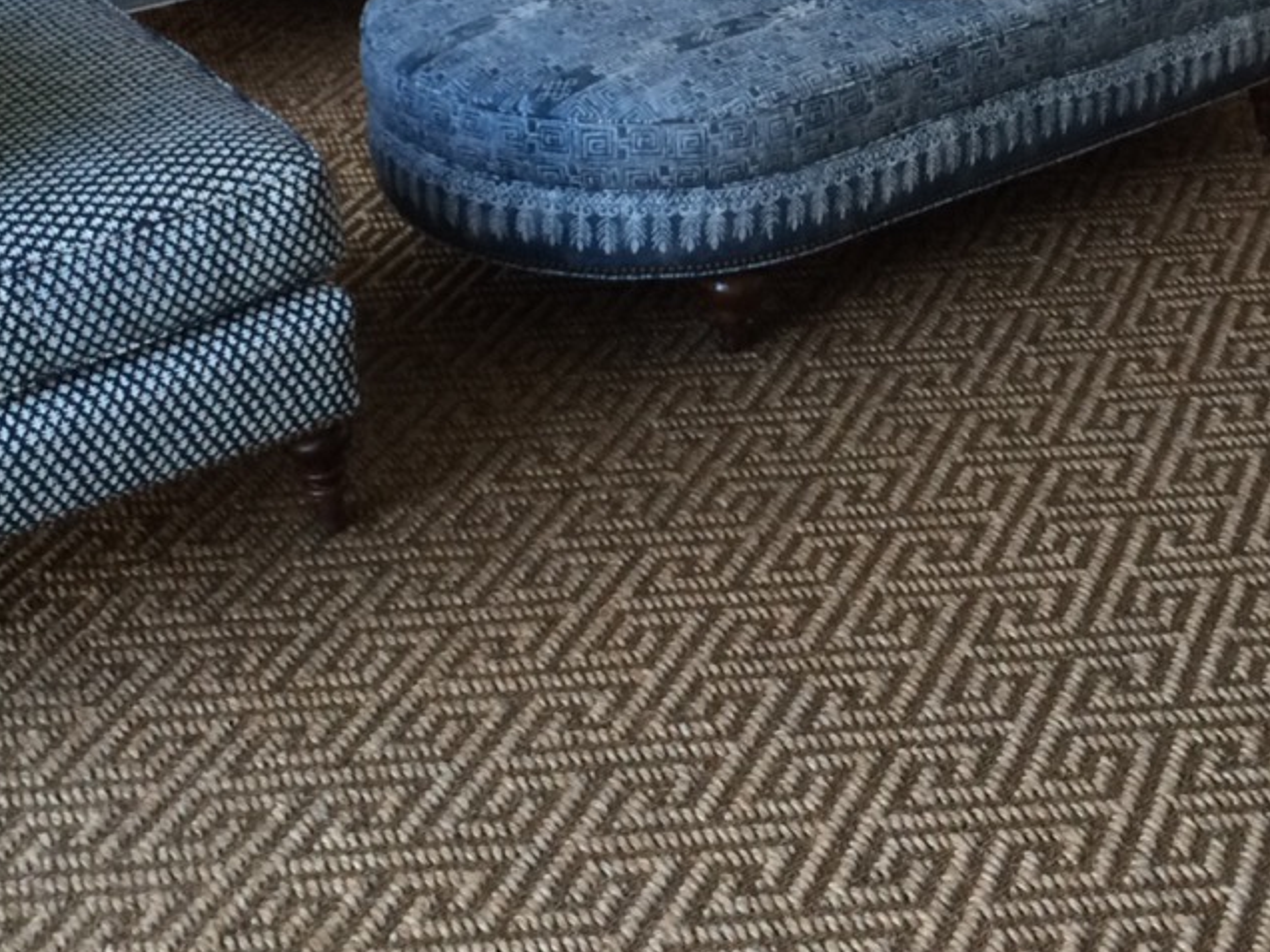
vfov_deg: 21.5
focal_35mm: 66
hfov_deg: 29.3
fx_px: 2421
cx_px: 753
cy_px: 16
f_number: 2.2
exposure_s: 1/30
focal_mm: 4.12
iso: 50
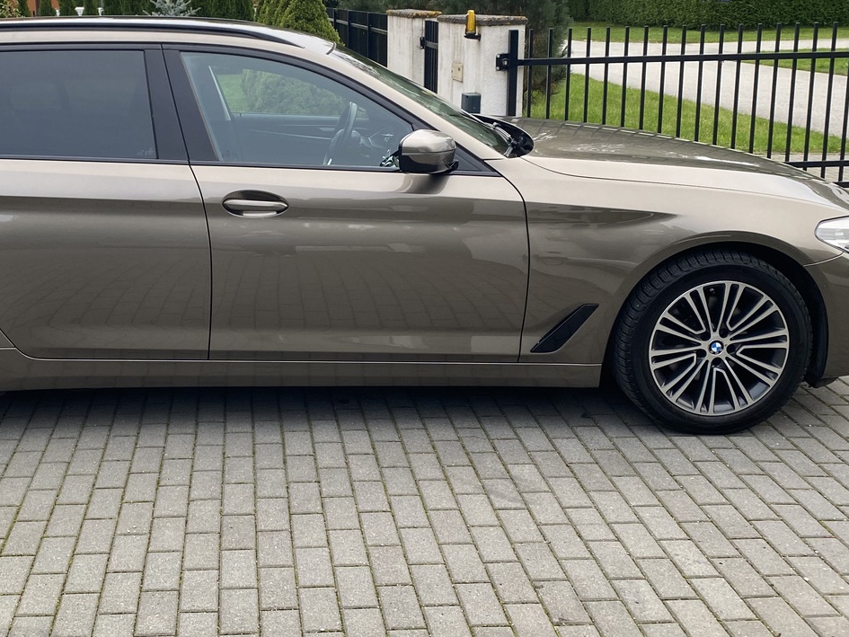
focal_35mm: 44
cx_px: 264
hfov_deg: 42.2
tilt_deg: -11.7
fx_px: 1079
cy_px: 239
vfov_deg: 32.7
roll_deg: +1.2
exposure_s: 1/121
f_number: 1.8
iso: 100
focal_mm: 4.25
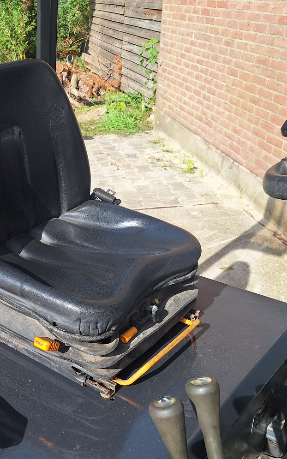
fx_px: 501
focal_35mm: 40
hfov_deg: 30.3
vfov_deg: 49.0
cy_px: 273
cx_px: 17
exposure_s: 1/2000
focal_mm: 5.54
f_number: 1.8
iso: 40
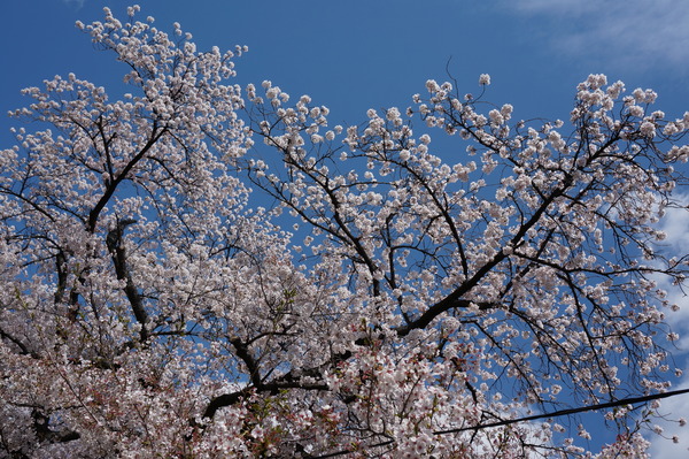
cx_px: 344
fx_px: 660
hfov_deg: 55.1
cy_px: 230
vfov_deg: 38.3
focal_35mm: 34
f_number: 9
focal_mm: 23
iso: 100
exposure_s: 1/320
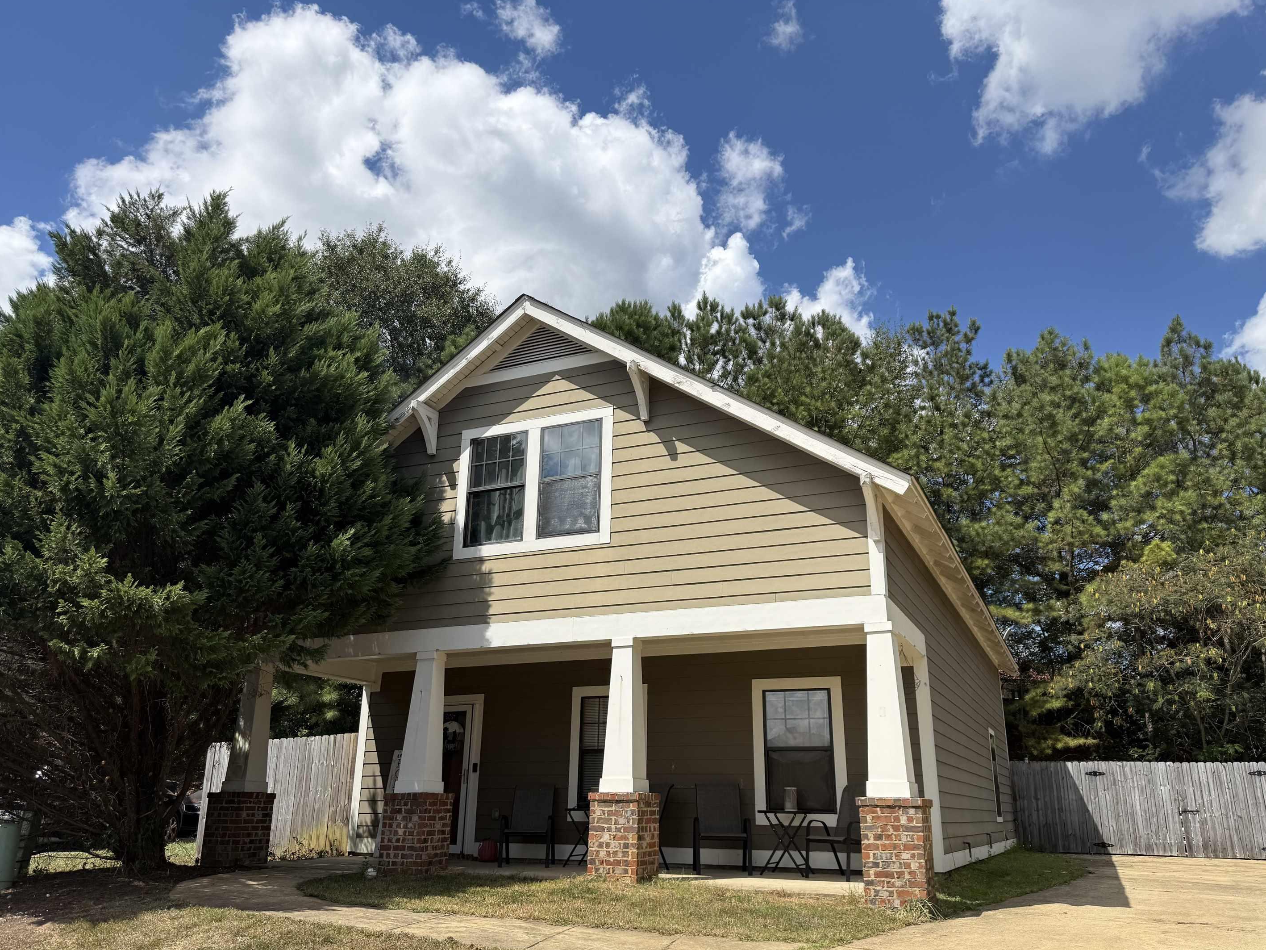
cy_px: 510
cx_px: 641
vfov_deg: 53.0
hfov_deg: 67.3
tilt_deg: +17.6
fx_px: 951
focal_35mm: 26
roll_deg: -1.0
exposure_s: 1/5319
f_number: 1.78
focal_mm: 6.76
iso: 80
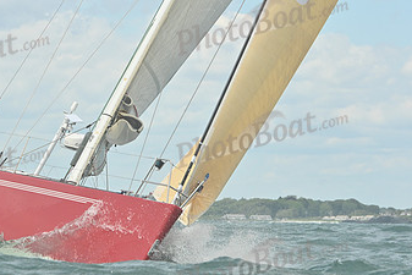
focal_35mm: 258
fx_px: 2954
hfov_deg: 8.0
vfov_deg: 5.3
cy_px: 217
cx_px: 114
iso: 320
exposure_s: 1/1250
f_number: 8
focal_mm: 150
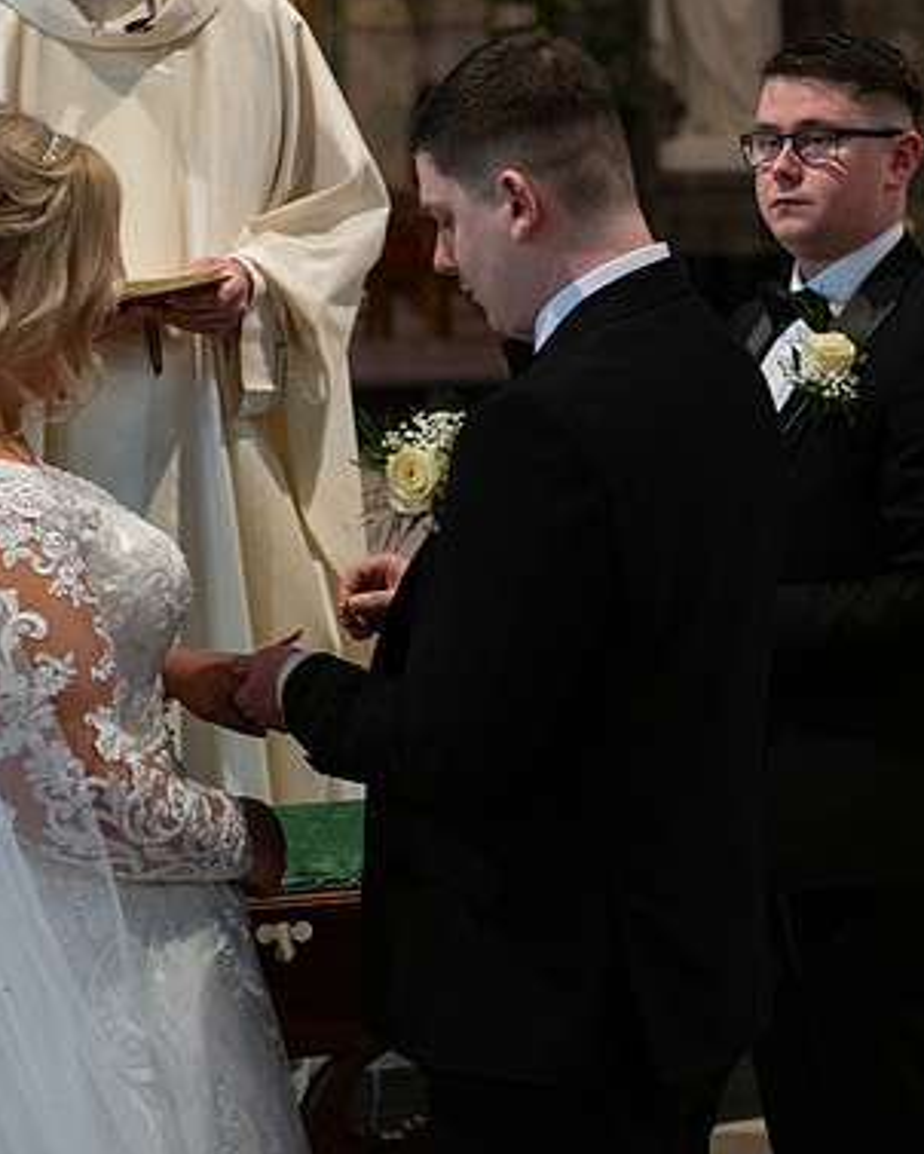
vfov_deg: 19.0
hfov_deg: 15.2
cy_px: 580
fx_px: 3450
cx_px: 343
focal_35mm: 101
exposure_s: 1/160
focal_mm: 70
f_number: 3.5
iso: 1250
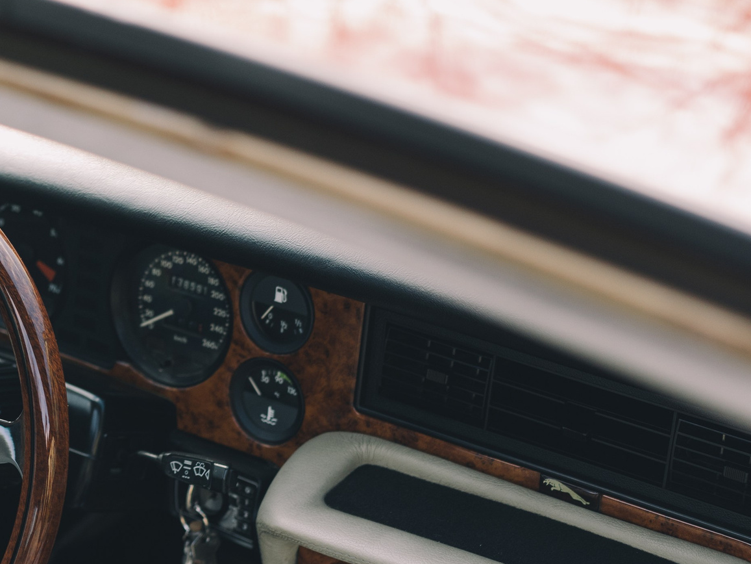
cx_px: 129
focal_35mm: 117
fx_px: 2539
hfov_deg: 16.7
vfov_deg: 12.6
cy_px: 454
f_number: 2.8
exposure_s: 1/200
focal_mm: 55
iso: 800
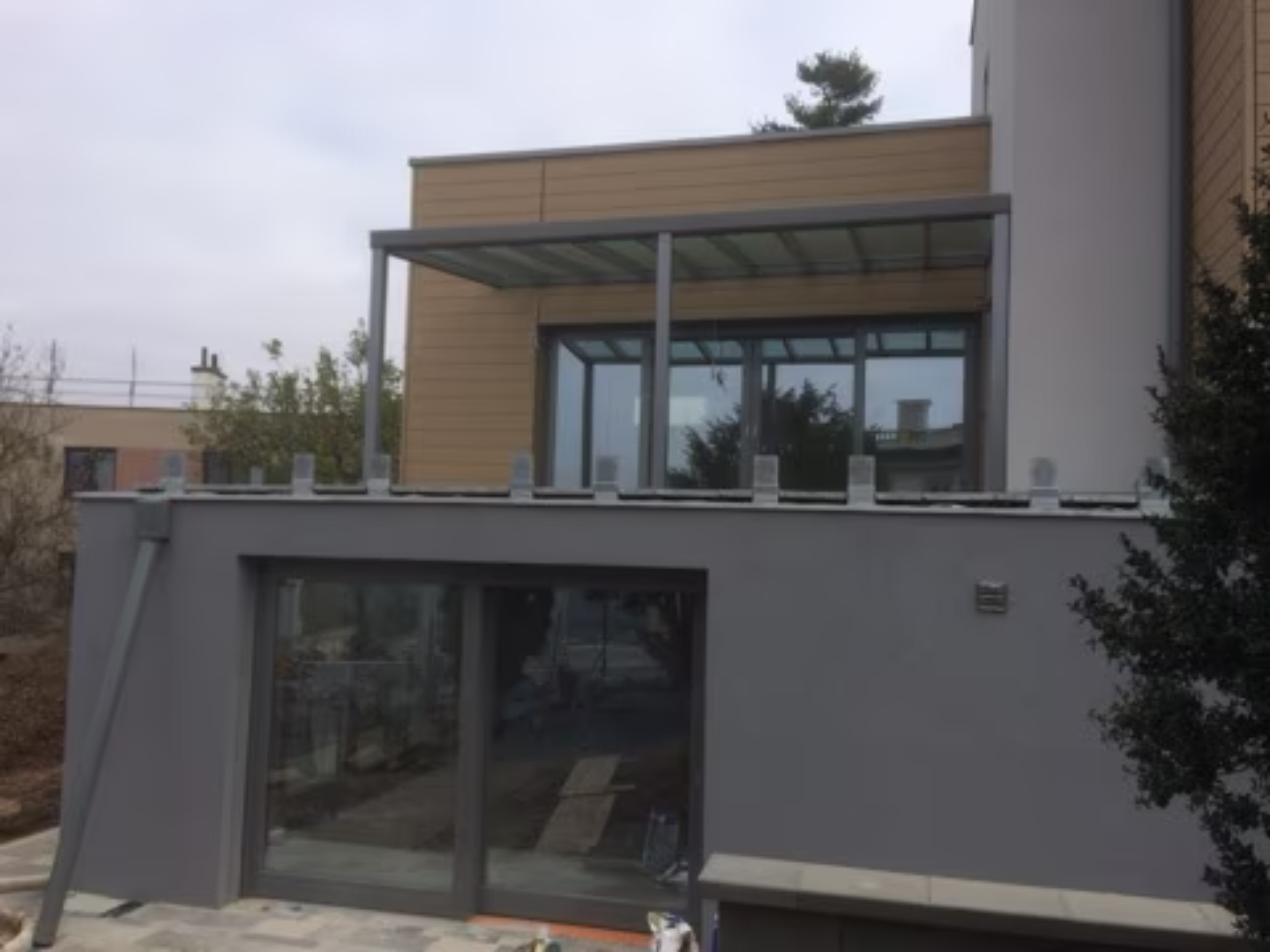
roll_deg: -1.6
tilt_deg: +0.5
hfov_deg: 61.7
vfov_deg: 48.2
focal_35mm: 29
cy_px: 476
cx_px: 635
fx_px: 1064
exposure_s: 1/1208
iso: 32
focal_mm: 4.15
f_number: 2.2
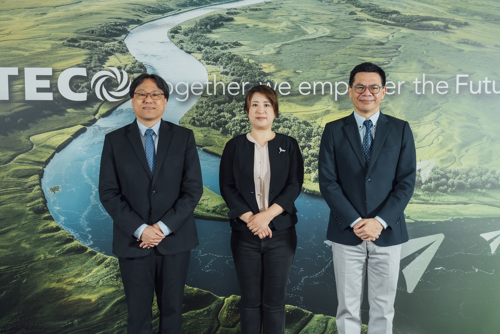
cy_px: 167
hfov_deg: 49.5
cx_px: 250
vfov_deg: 34.2
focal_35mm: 39
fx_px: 542
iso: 1000
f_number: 5
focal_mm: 39
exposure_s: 1/200
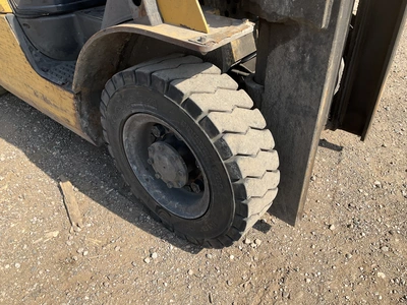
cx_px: 204
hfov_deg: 61.7
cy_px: 152
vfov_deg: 48.2
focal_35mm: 29
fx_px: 341
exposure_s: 1/792
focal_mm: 3
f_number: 1.8
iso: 25
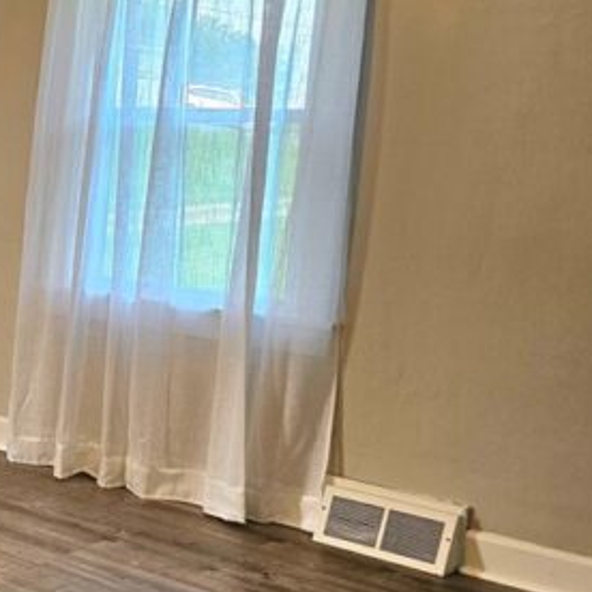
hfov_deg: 24.3
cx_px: -236
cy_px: 296
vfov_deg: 29.1
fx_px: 1142
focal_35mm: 59
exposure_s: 1/182
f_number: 1.7
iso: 160
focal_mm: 6.3
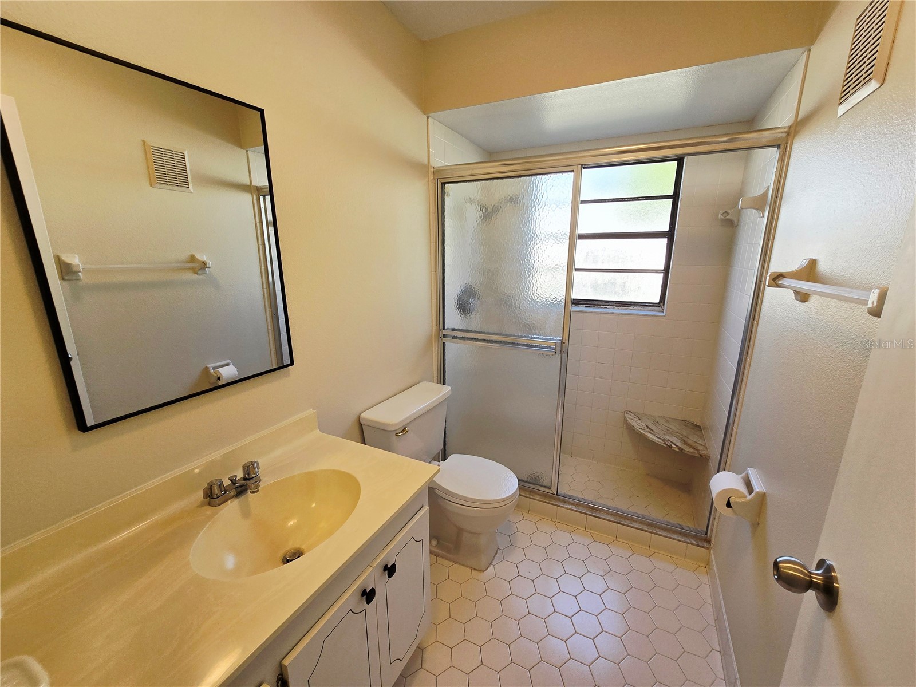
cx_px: 458
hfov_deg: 106.2
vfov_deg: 89.9
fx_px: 344
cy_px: 344
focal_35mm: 13
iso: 50
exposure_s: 1/133
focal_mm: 2.2
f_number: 2.2
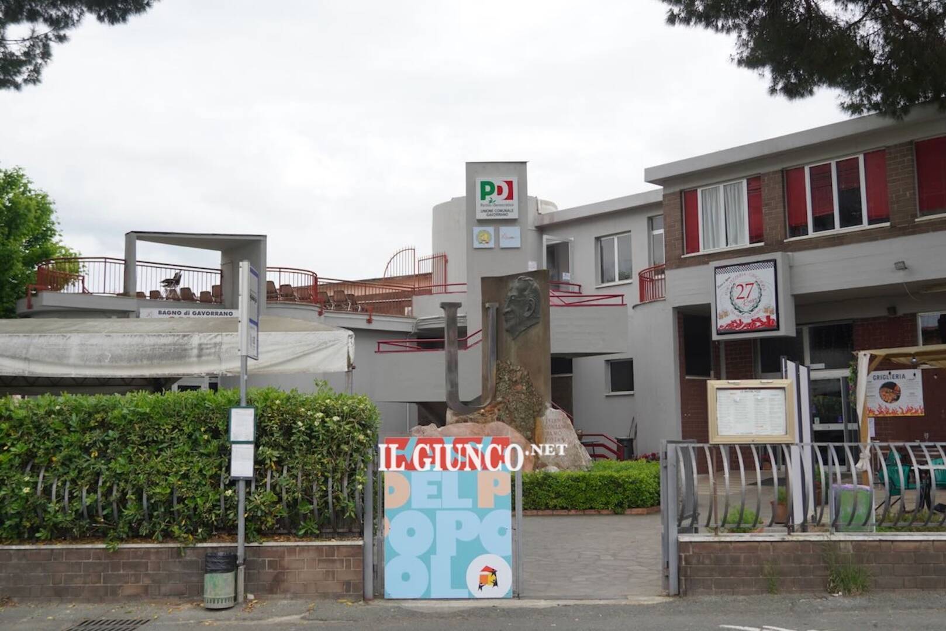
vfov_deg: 34.2
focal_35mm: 39
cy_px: 316
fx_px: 1025
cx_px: 473
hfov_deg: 49.5
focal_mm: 26
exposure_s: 1/320
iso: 100
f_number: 5
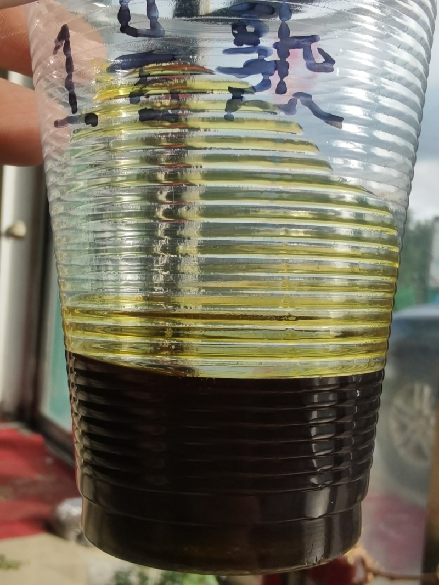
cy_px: 292
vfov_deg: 45.8
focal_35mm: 41
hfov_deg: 35.1
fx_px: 693
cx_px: 220
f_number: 2.2
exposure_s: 1/523
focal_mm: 2.26
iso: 50
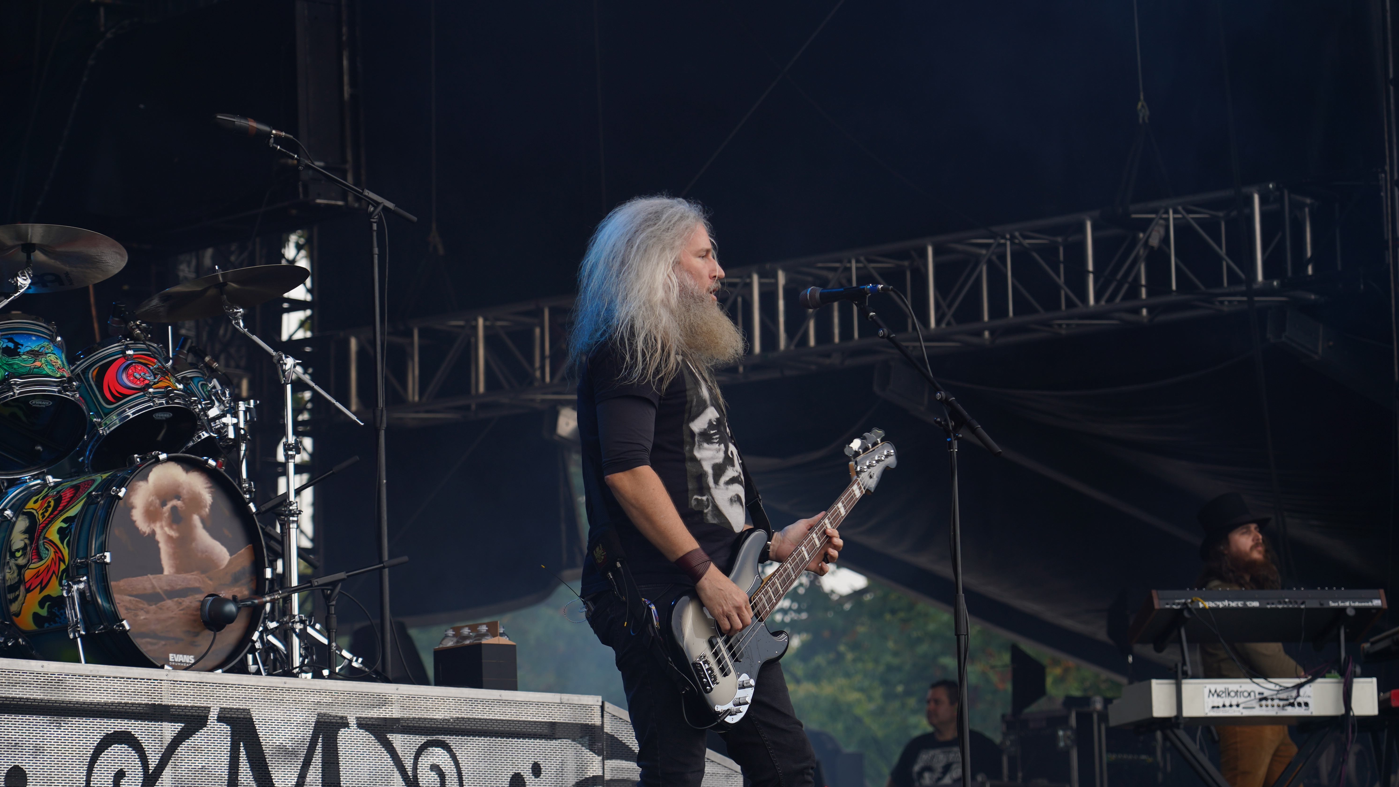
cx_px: 694
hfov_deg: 19.3
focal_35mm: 111
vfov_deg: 10.9
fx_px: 4118
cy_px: 422
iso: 100
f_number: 5
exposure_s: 1/200
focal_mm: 105
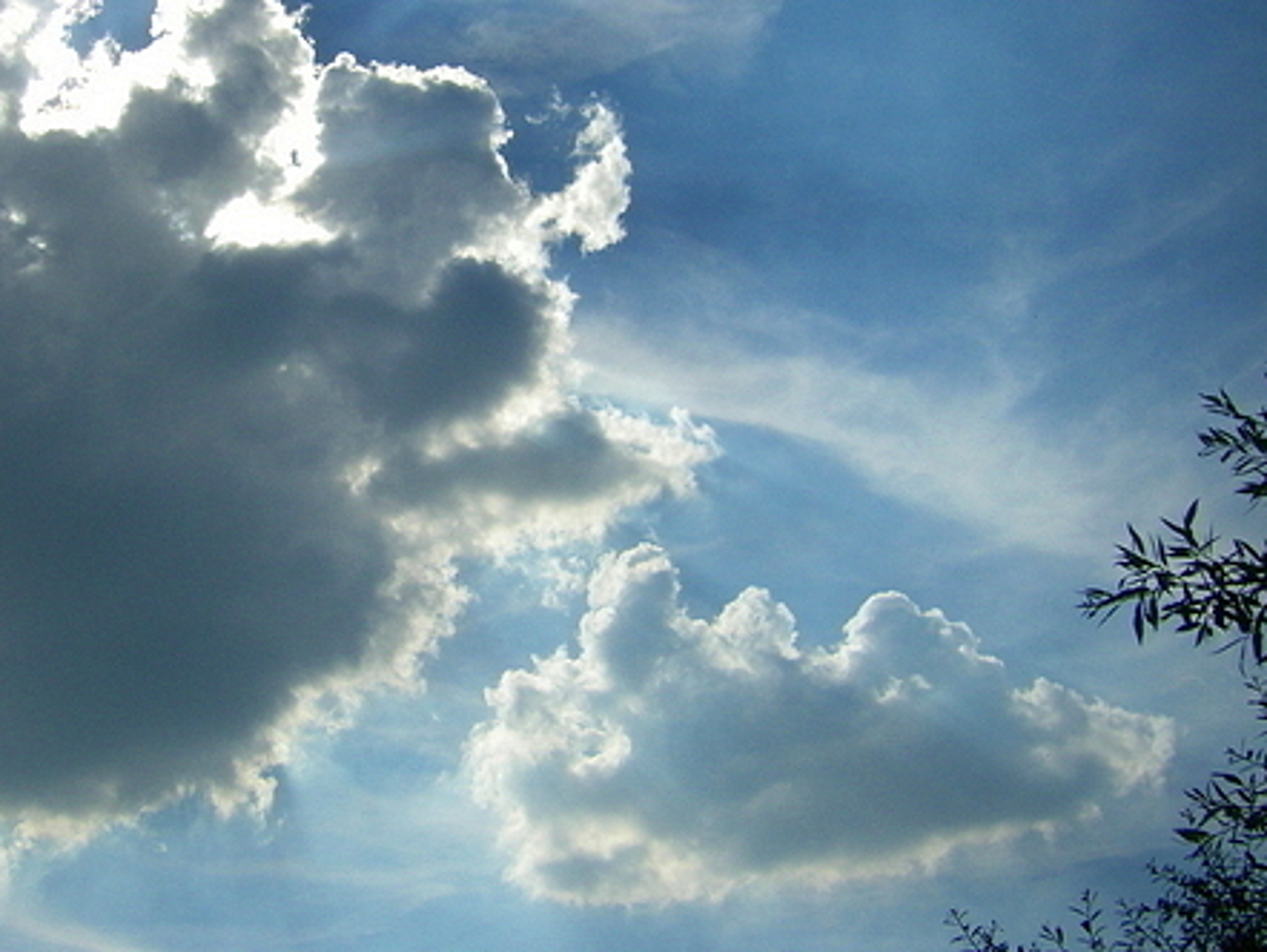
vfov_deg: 26.5
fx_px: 2014
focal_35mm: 55
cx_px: 361
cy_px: 344
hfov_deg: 34.4
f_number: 7
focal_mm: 6.3
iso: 80
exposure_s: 1/1000
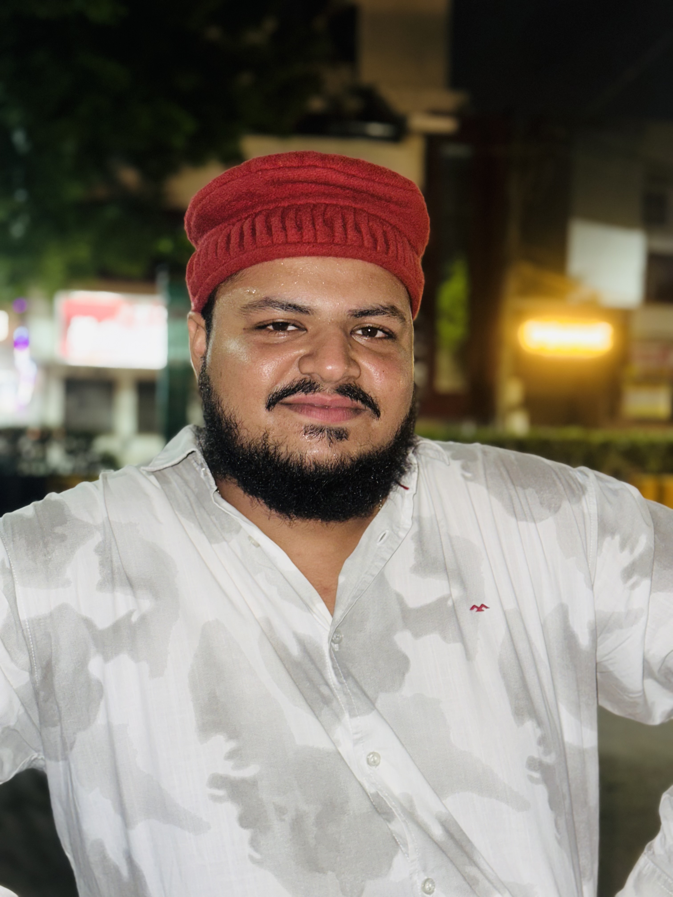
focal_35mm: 48
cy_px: 448
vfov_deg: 39.7
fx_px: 1244
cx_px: 336
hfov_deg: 30.3
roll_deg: -1.9
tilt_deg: -0.6
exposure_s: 1/6
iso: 64
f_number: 1.78
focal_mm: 6.86
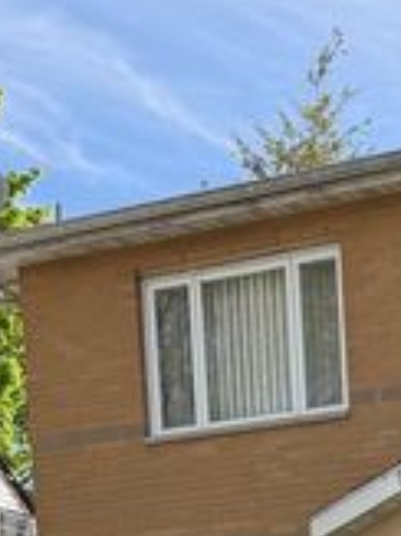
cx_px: 572
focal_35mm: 98
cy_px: 972
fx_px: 1516
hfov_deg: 14.2
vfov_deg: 16.6
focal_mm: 6.76
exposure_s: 1/2703
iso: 80
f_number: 1.78
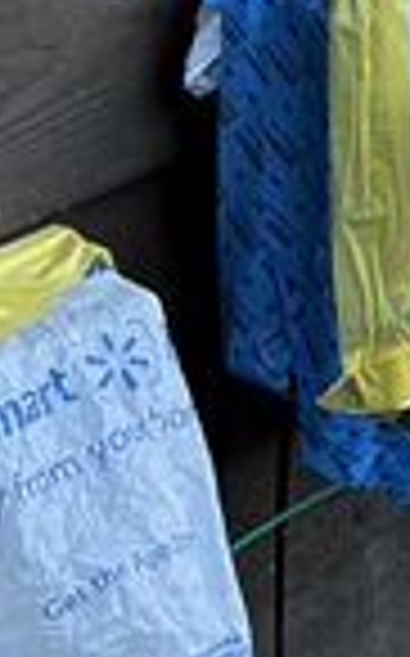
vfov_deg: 10.4
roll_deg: -5.2
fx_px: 3386
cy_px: -549
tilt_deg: -7.8
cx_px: 1329
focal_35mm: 189
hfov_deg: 6.2
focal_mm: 5.96
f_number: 1.6
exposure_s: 1/148
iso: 64
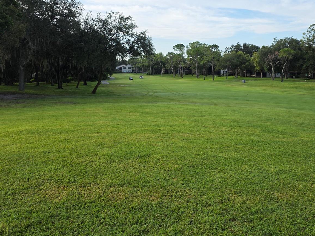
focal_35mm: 32
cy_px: 98
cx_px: 192
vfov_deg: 44.0
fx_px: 291
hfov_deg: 56.3
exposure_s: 1/1751
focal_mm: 6.3
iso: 80
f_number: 1.7
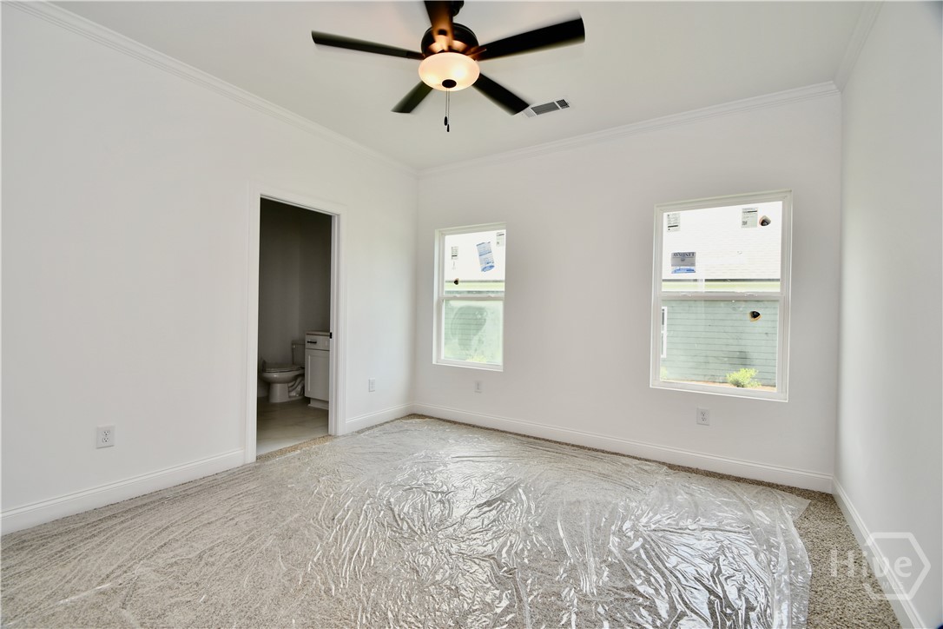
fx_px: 393
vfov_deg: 77.3
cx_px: 472
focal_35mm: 15
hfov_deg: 100.4
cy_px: 314
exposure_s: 1/100
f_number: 5
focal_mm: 10
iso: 200
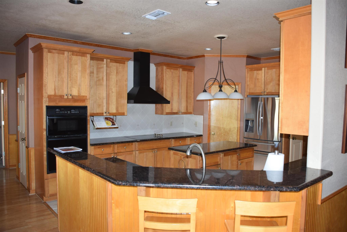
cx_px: 174
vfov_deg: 43.6
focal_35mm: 30
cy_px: 116
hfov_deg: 61.9
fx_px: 289
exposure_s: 1/100
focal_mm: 20
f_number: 5
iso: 800
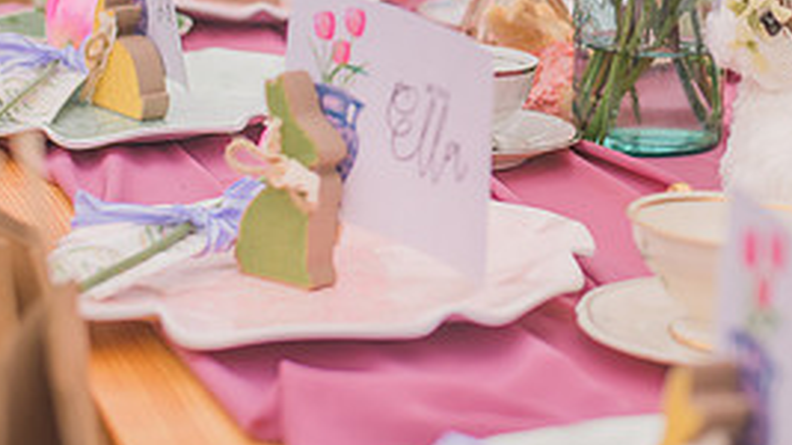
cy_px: -79
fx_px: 2393
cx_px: 623
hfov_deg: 18.6
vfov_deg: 10.5
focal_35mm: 114
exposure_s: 1/800
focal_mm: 50
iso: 100
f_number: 2.8
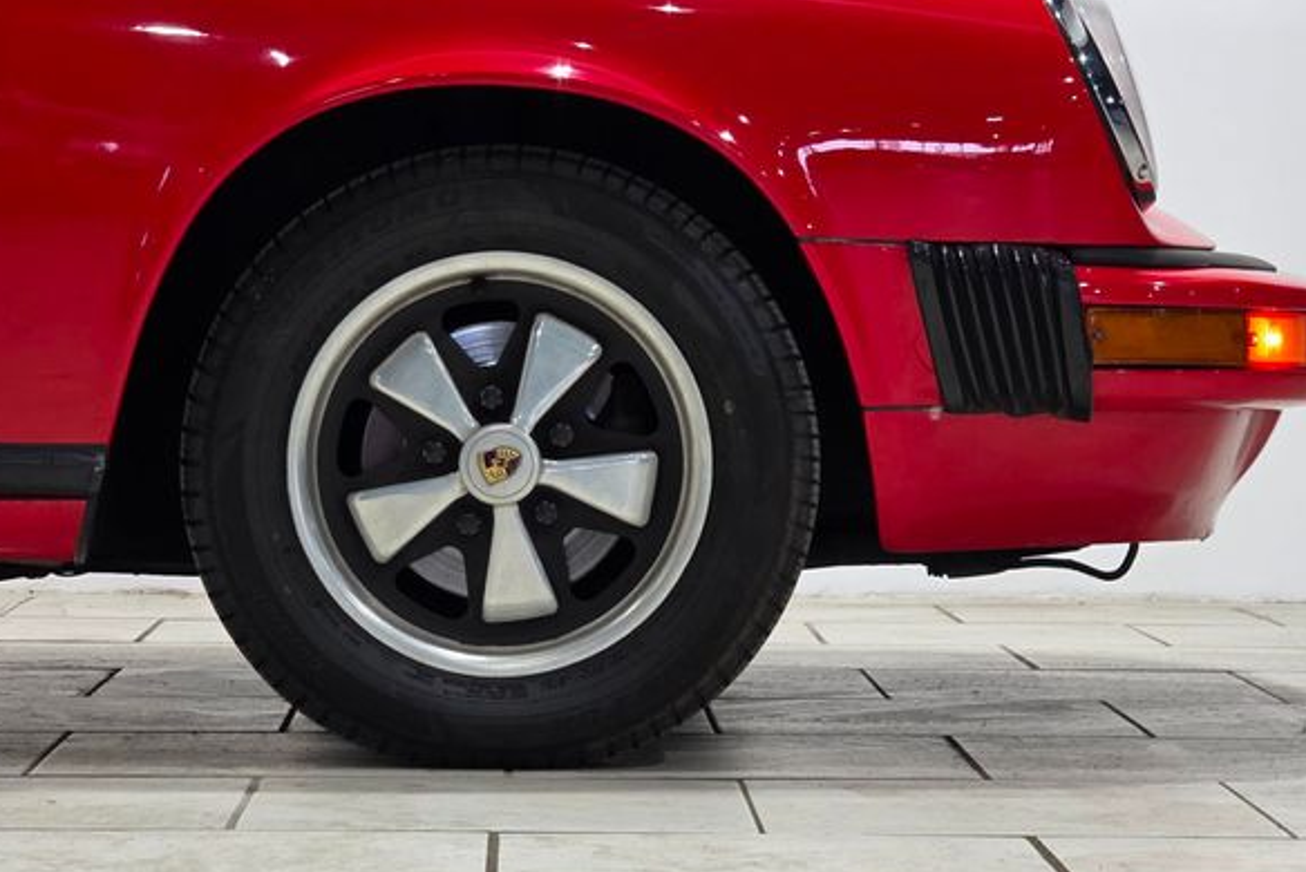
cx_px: 664
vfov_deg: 10.5
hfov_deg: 15.6
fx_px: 4755
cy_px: 358
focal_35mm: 131
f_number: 3.4
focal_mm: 18.6
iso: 400
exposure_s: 1/120
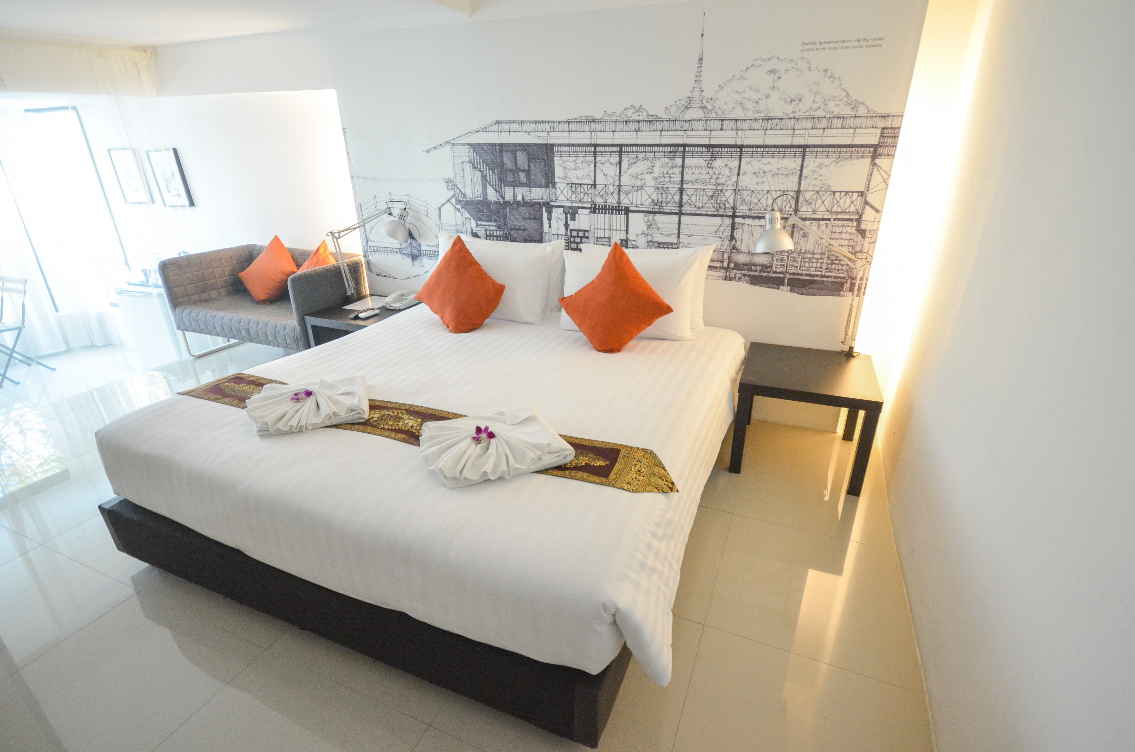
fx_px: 543
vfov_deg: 69.4
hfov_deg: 92.6
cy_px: 376
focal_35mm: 17
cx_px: 568
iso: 1600
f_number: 4.2
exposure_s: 1/50
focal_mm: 11.5
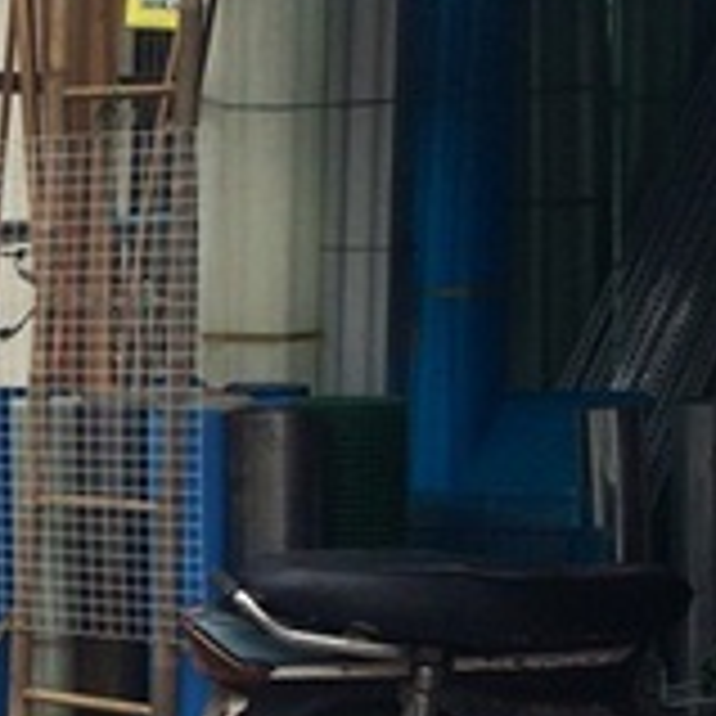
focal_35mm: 105
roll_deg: -0.3
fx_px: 2457
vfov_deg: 16.5
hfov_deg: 15.0
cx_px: -459
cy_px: 531
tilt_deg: -8.0
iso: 32
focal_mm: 4.15
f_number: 2.2
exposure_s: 1/383
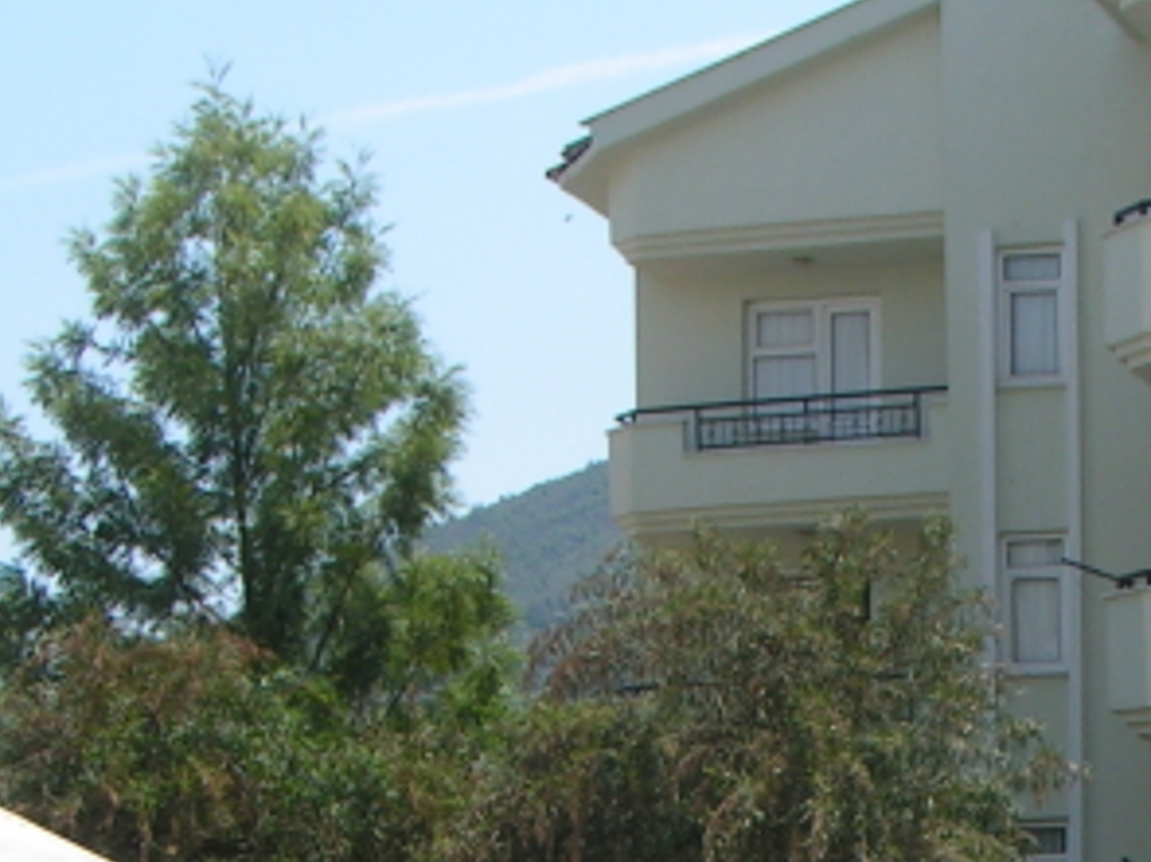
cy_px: 940
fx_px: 3290
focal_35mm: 99
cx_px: 882
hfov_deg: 19.7
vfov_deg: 14.6
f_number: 5.6
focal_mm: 6
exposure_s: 1/400
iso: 50
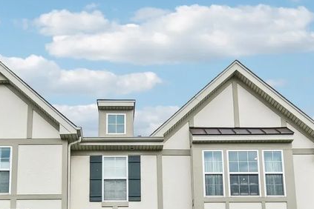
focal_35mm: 47
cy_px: 235
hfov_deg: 41.6
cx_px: 128
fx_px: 412
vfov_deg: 26.1
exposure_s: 1/640
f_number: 8
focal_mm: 13
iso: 500
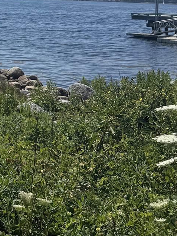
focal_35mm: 87
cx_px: -111
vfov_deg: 21.8
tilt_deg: -0.4
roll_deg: -2.0
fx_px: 593
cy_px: 10
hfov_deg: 15.3
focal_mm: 6.76
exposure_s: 1/9091
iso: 80
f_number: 1.78
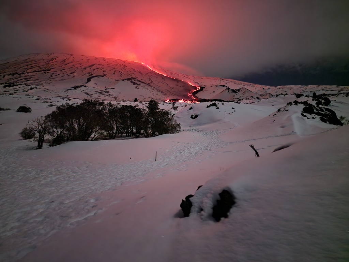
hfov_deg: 73.9
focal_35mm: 23
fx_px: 232
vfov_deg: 58.9
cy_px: 131
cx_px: 174
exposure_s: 1/8
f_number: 1.8
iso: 3200
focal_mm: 6.4
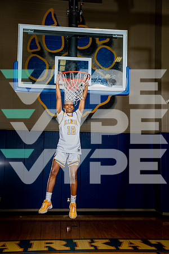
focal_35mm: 42
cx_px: 84
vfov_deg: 46.4
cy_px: 127
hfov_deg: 31.9
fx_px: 296
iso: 160
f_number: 4
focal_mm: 42
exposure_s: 1/250
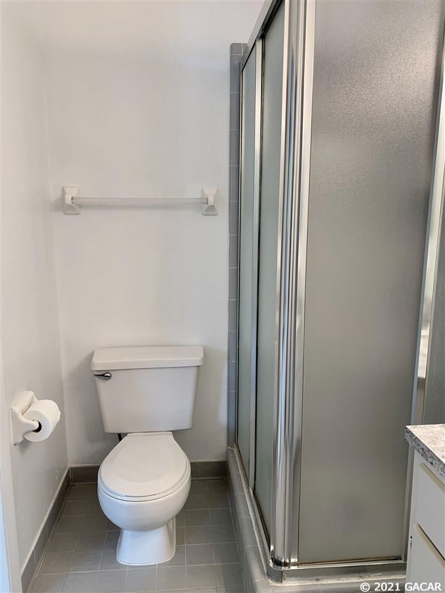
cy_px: 296
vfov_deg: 67.3
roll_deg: -0.5
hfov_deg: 53.1
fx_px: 446
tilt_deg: -9.9
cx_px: 222
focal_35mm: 26
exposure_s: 1/60
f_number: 1.8
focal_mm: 4.25
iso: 80
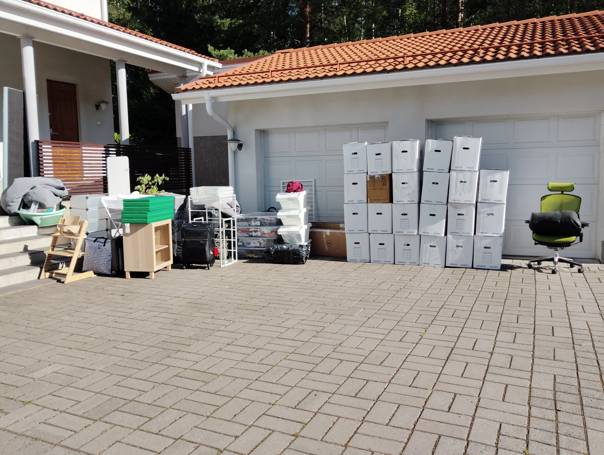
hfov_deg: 61.6
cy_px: 228
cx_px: 302
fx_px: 507
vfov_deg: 48.3
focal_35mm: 29
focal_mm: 4.25
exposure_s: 1/1464
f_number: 1.8
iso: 50
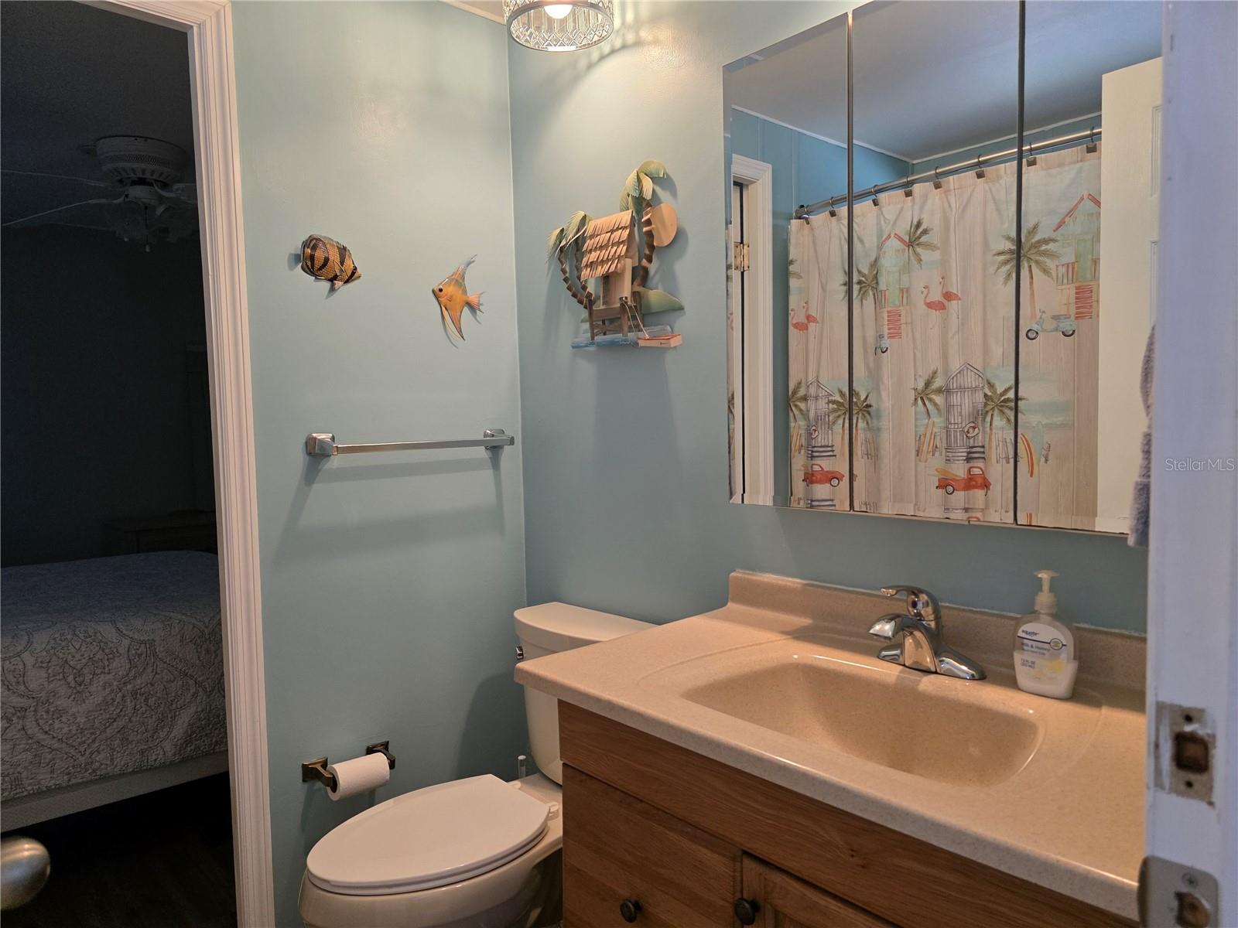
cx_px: 619
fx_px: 823
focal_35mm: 23
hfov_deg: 73.9
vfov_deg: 58.9
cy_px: 464
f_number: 1.7
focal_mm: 6.3
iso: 160
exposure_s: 1/120
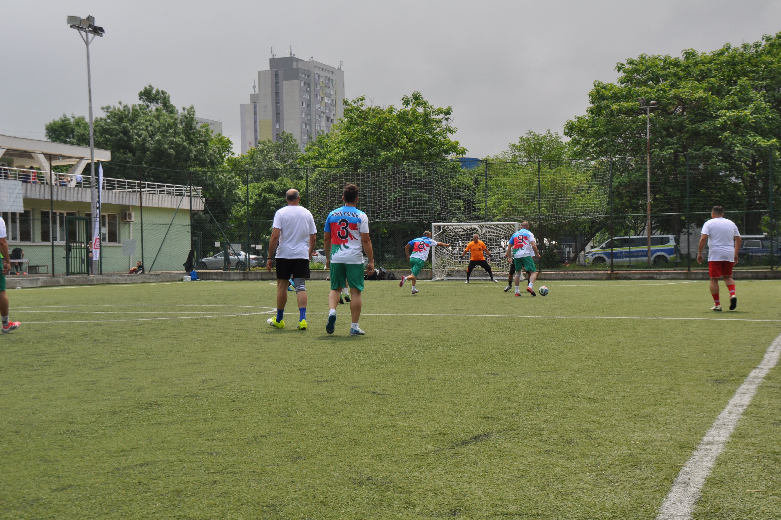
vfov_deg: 25.3
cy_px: 261
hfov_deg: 37.2
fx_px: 1161
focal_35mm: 54
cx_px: 390
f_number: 9
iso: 200
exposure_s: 1/320
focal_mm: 35
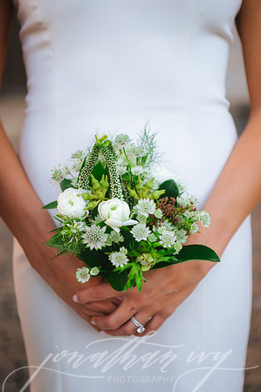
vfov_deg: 28.9
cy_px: 196
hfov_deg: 19.4
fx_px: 763
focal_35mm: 70
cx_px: 130
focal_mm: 70
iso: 500
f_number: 3.2
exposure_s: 1/250
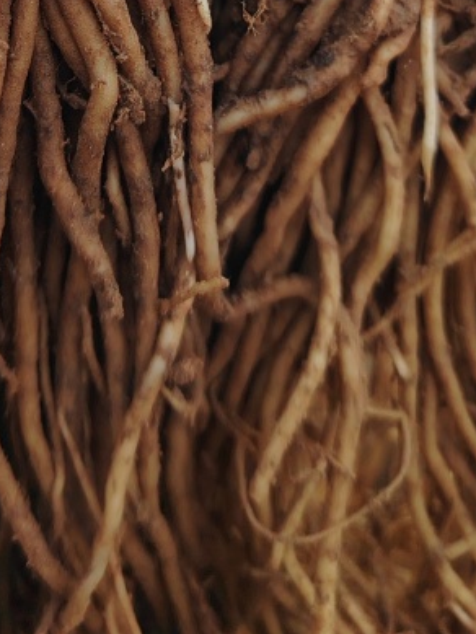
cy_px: -164
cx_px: 152
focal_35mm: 63
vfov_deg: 26.6
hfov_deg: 23.2
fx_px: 1154
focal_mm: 5.25
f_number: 1.8
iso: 50
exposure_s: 1/520
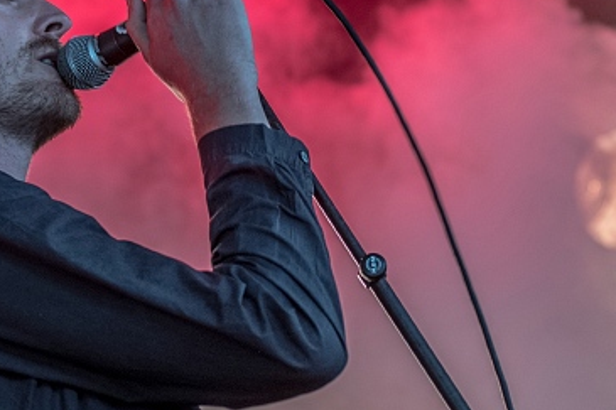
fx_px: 3797
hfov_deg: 9.3
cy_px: 191
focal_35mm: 222
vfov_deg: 6.2
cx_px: 116
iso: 800
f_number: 2.8
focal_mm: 75
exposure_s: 1/100
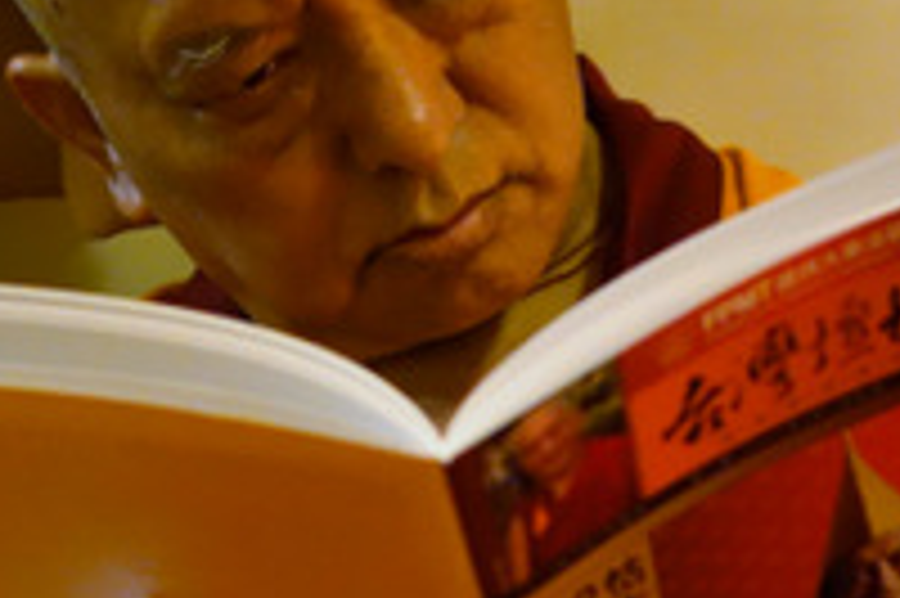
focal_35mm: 84
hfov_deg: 24.2
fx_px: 2098
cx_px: 436
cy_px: 495
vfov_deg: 16.1
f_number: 1.8
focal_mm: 10.4
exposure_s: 1/100
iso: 3200
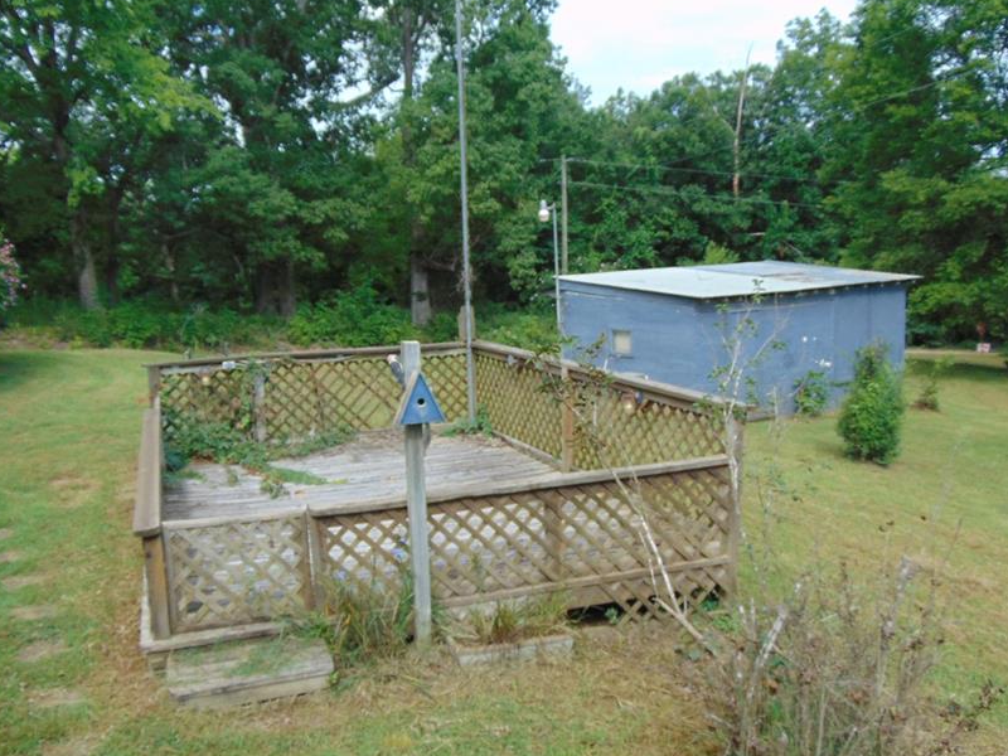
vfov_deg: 44.2
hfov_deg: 56.8
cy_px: 383
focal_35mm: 32
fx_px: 932
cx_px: 471
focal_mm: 4.5
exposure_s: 1/500
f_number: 3
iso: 80
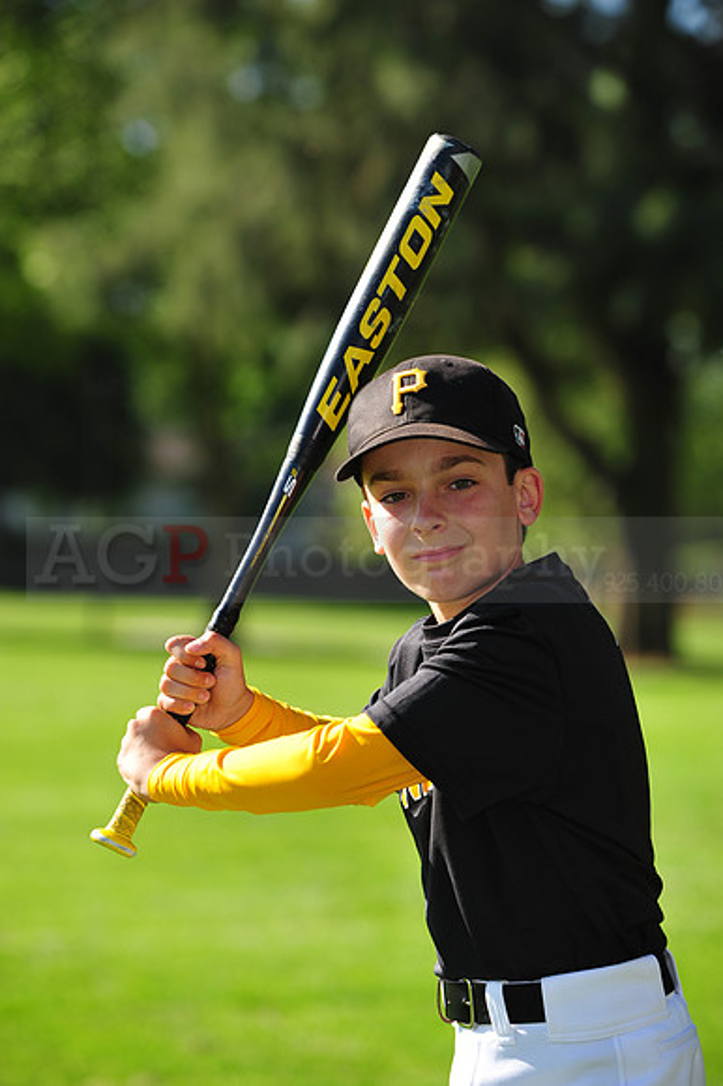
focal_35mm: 155
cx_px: 362
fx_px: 4675
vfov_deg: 13.3
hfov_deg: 8.8
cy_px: 543
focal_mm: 155
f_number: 5
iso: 200
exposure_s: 1/640
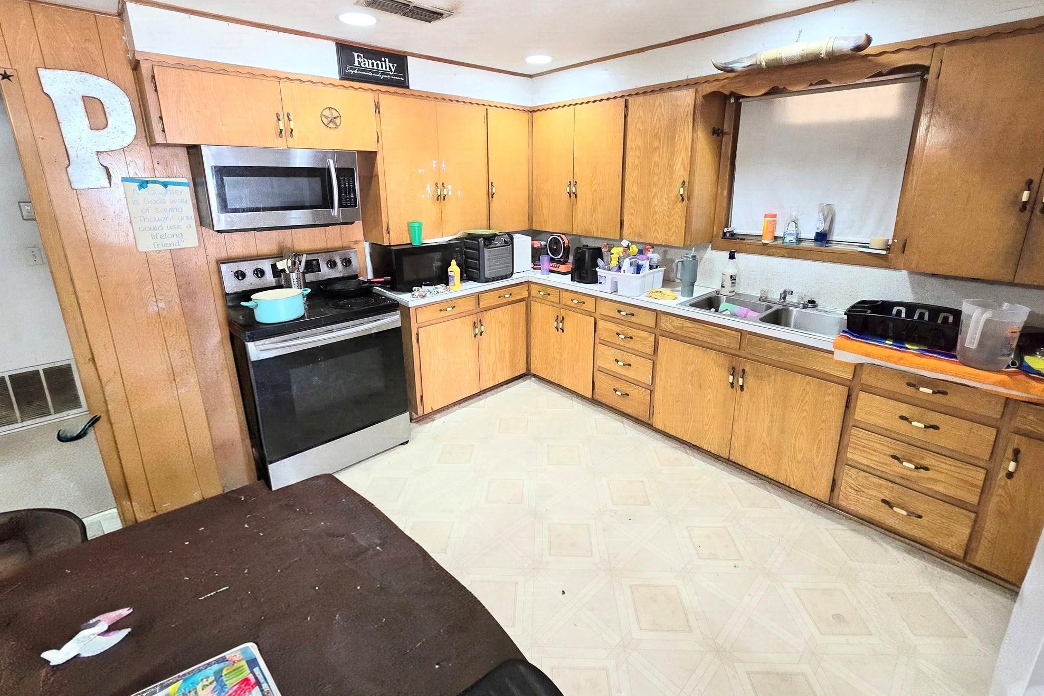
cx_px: 532
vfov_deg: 80.6
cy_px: 292
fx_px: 406
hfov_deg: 104.2
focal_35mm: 14
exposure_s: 1/60
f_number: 2.2
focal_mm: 2.2
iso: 500
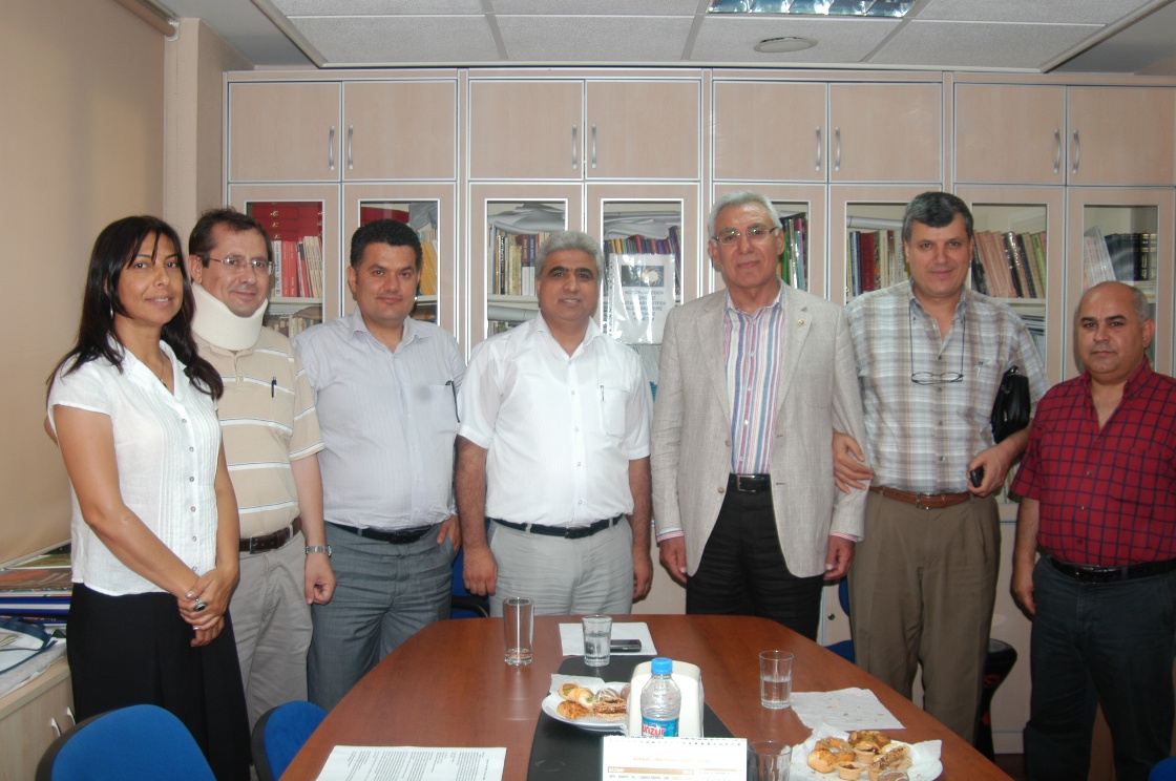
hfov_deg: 53.2
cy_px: 390
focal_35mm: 36
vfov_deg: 36.8
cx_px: 588
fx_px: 1175
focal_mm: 24
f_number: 3.5
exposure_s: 1/60
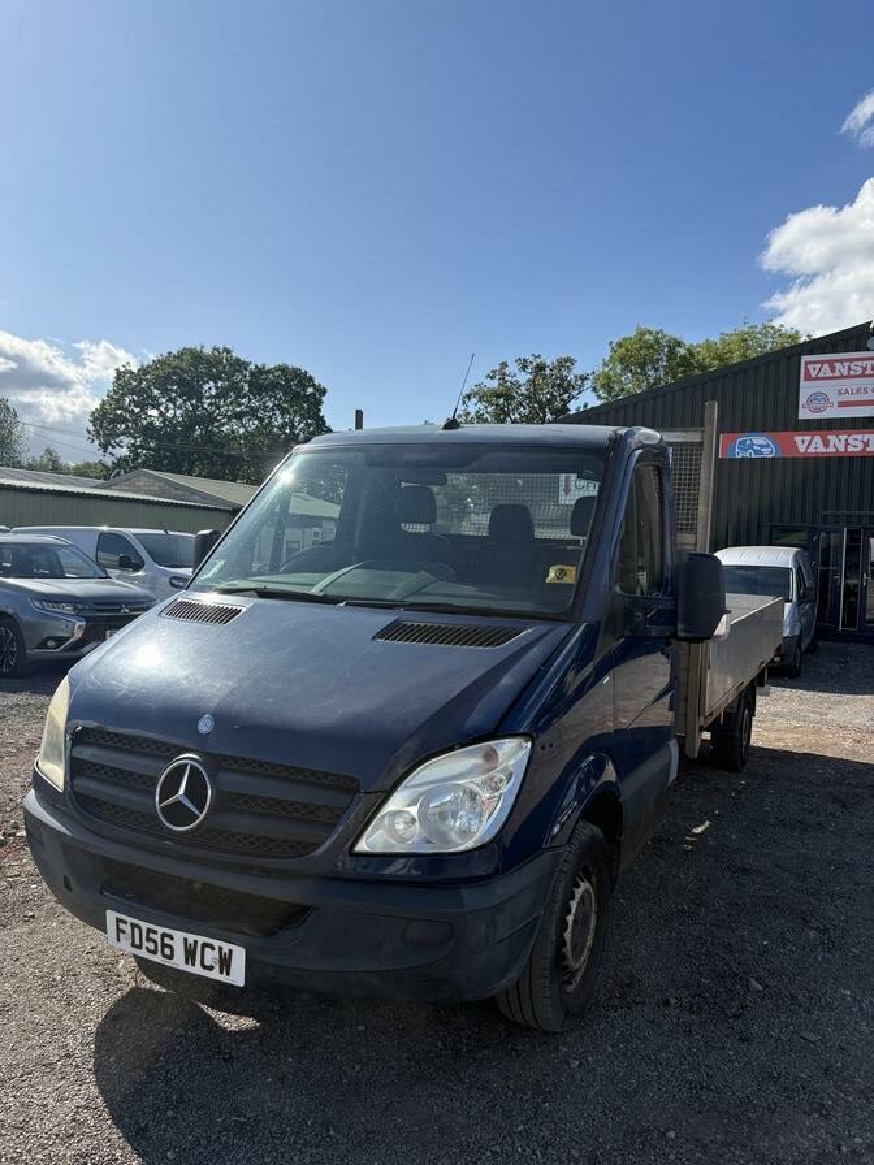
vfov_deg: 67.3
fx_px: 875
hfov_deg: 53.1
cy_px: 582
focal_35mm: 26
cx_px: 437
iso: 50
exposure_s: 1/3448
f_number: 1.6
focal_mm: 5.96
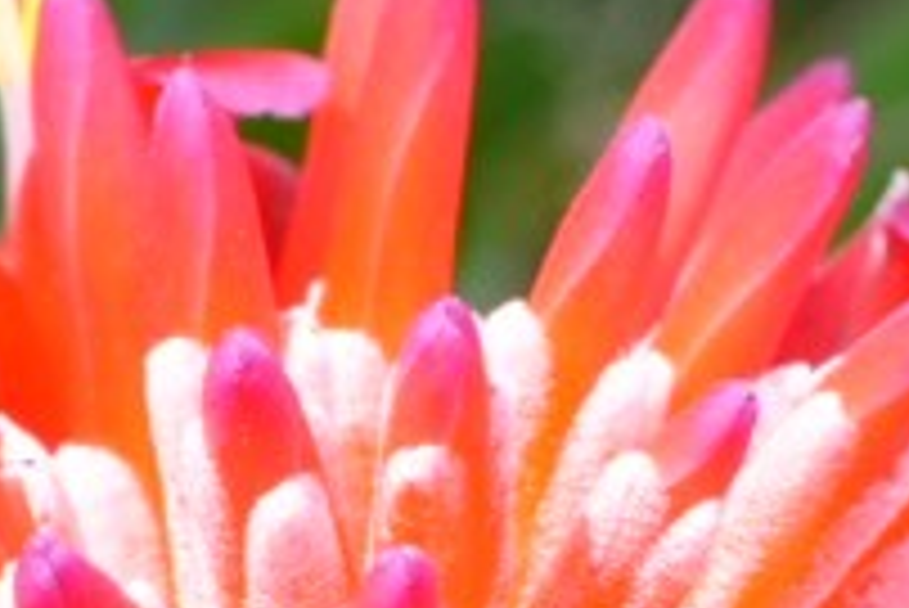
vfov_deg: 4.6
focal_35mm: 300
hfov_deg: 6.9
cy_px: 1004
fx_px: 7580
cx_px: 418
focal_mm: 25
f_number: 8
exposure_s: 1/125
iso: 250
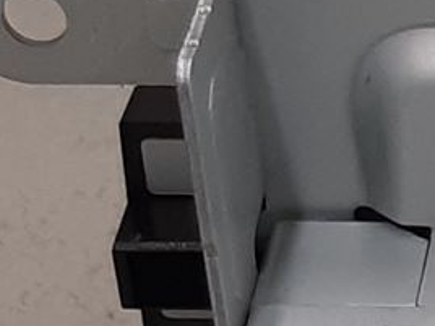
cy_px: 574
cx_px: 959
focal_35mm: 199
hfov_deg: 9.1
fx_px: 2501
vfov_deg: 7.3
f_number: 1.7
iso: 80
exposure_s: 1/50
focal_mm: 3.93
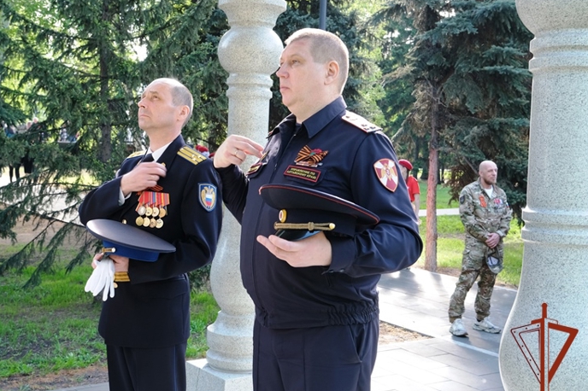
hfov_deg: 53.1
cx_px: 277
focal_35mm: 36
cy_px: 190
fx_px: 588
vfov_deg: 36.8
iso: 160
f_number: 5
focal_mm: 22.3
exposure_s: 1/45
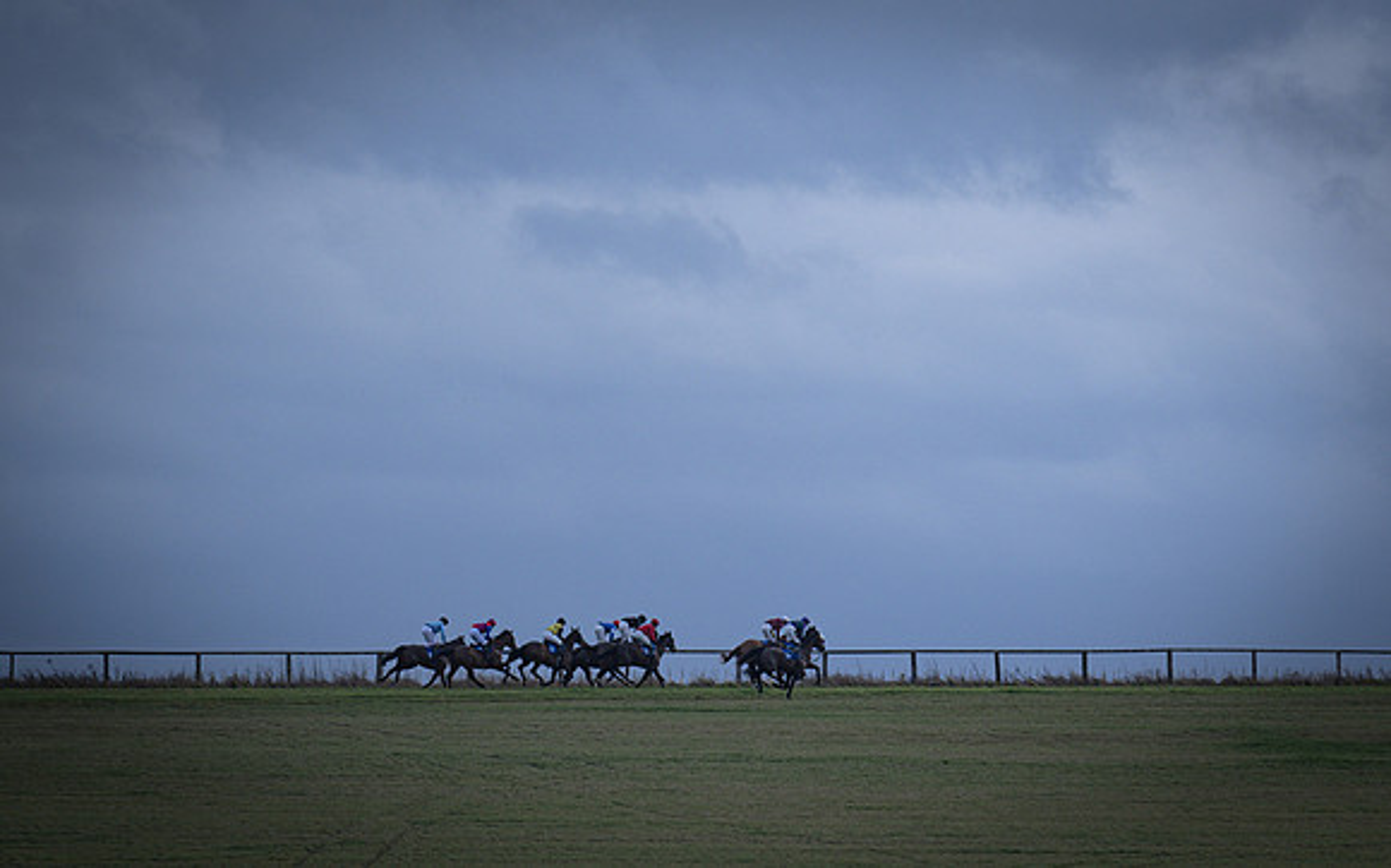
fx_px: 17604
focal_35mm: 465
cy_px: 382
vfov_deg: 2.8
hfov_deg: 4.5
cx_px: 909
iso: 125
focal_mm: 200
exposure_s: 1/2000
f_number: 2.8
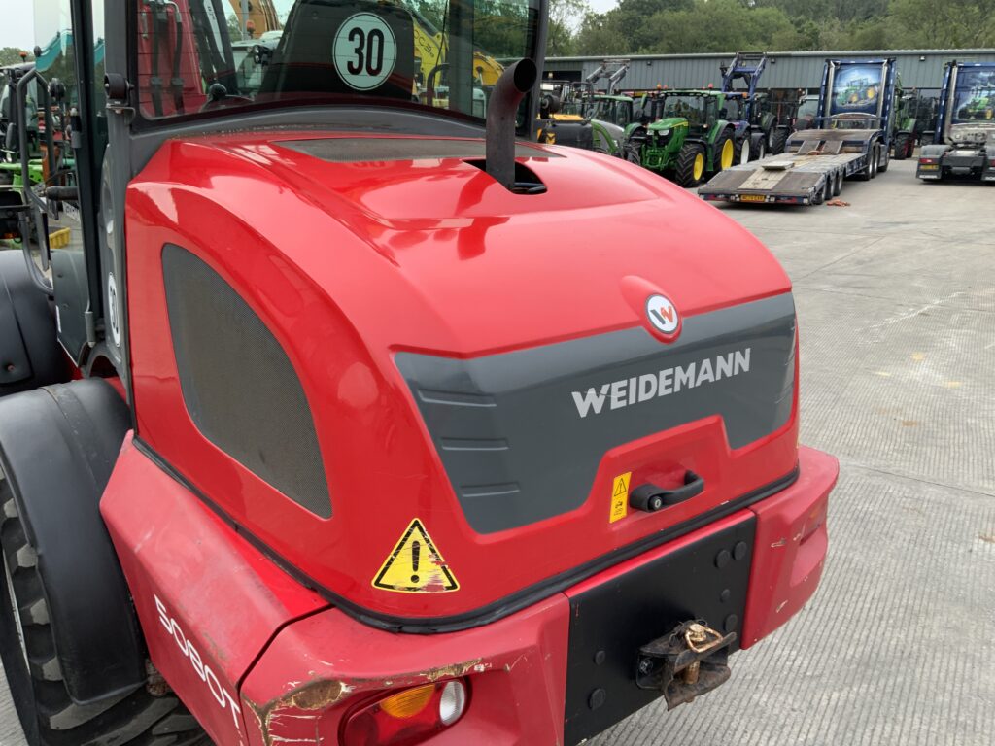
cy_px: 373
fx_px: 834
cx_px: 498
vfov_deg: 48.2
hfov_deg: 61.7
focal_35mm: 29
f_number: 1.8
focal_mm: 3
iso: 25
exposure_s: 1/122
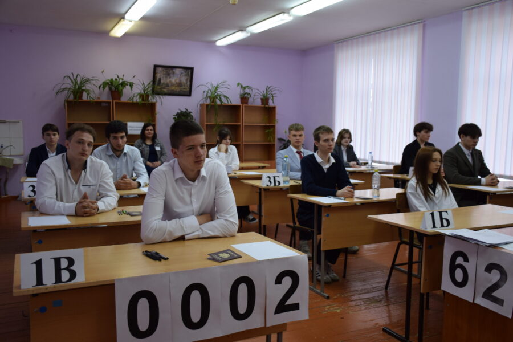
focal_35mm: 34
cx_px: 256
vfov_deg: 38.4
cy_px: 171
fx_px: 492
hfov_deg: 55.1
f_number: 4.5
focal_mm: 23
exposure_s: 1/80
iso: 400
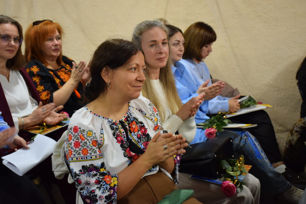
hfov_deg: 36.5
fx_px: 464
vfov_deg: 24.8
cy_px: 101
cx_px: 151
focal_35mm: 55
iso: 1100
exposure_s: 1/60
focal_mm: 35
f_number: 4.2
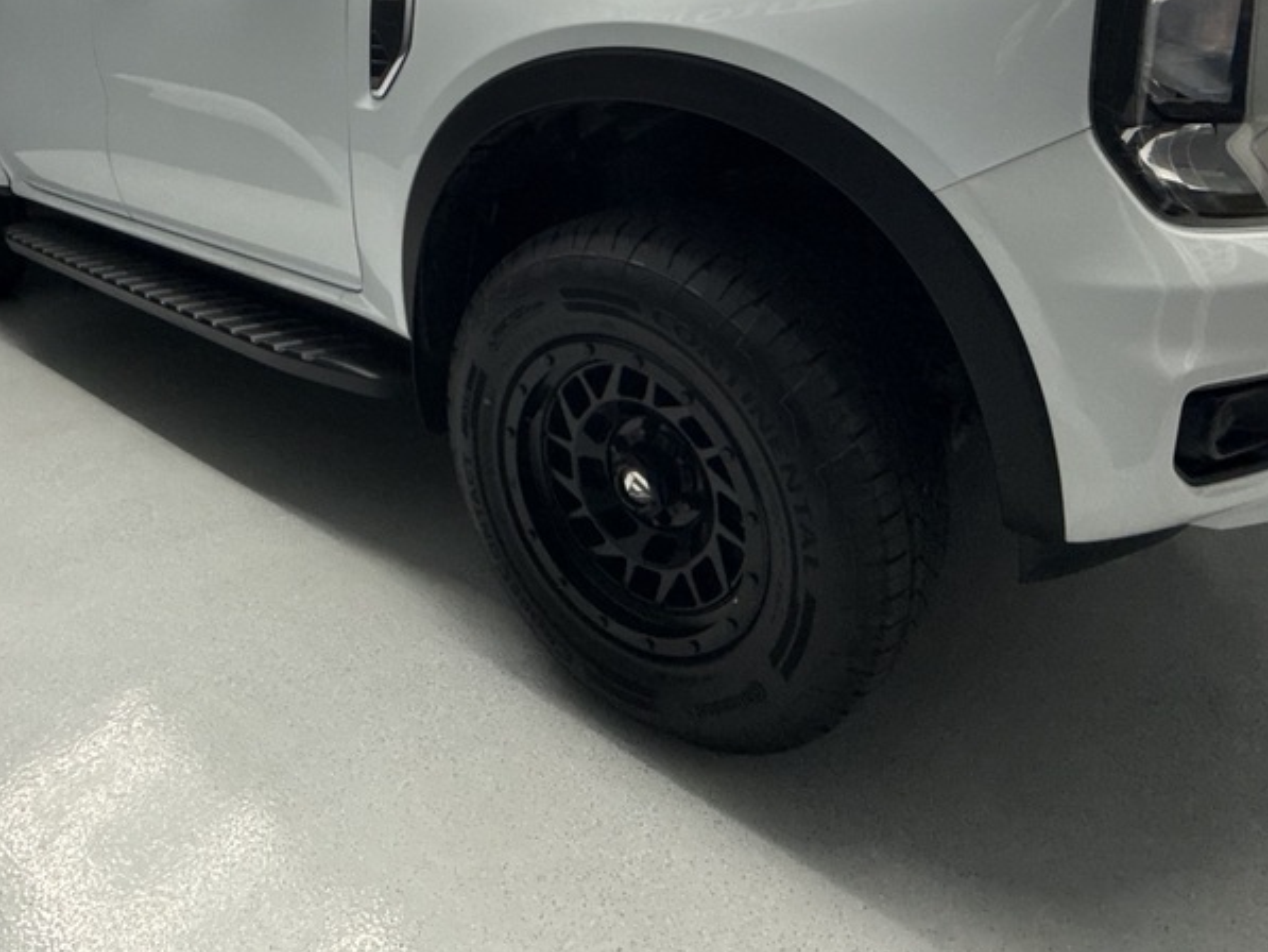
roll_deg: +1.0
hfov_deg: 71.6
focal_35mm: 24
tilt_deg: -11.2
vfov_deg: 53.3
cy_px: 198
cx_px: 637
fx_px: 879
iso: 320
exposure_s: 1/100
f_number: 2.2
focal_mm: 2.22
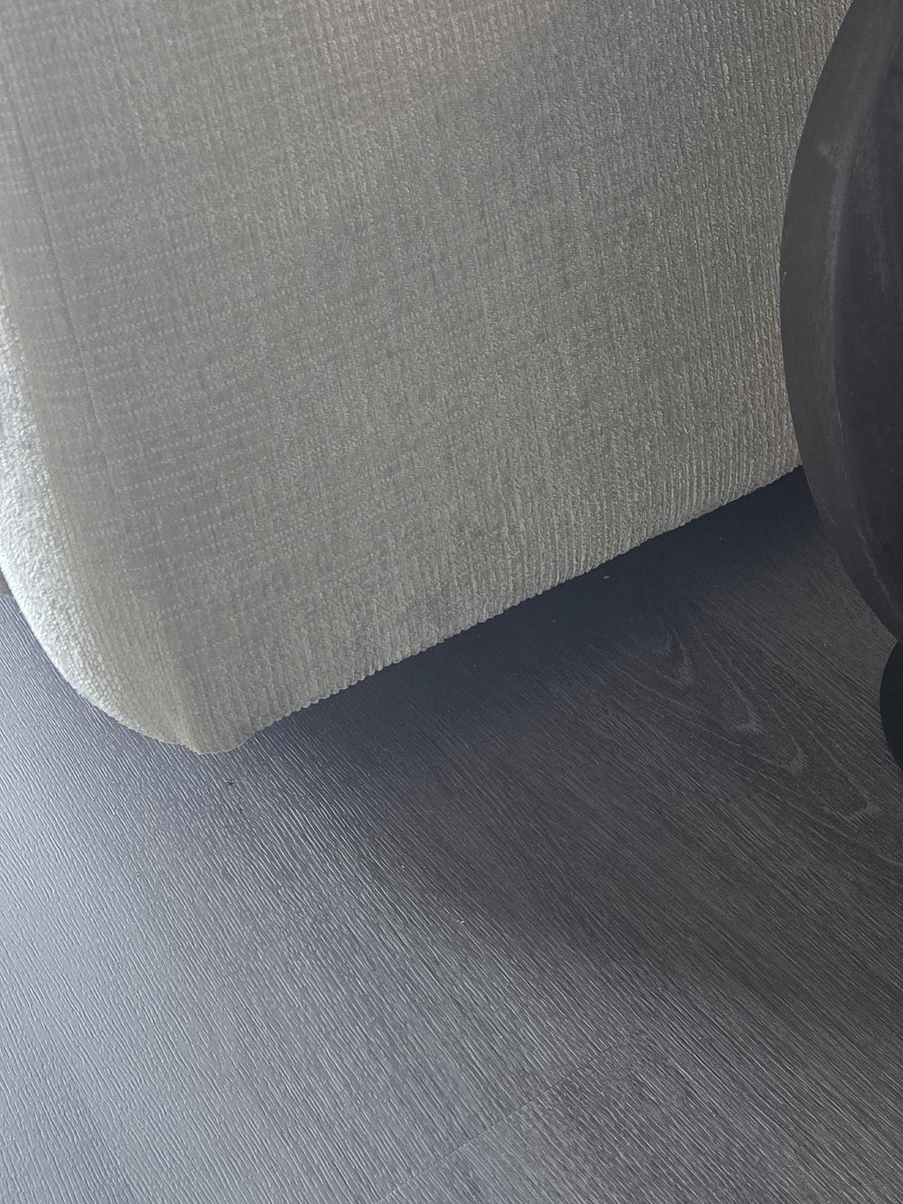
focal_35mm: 52
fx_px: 1808
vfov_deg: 34.5
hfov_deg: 25.8
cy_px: 92
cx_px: 1013
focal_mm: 6.3
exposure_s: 1/120
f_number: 1.7
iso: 160
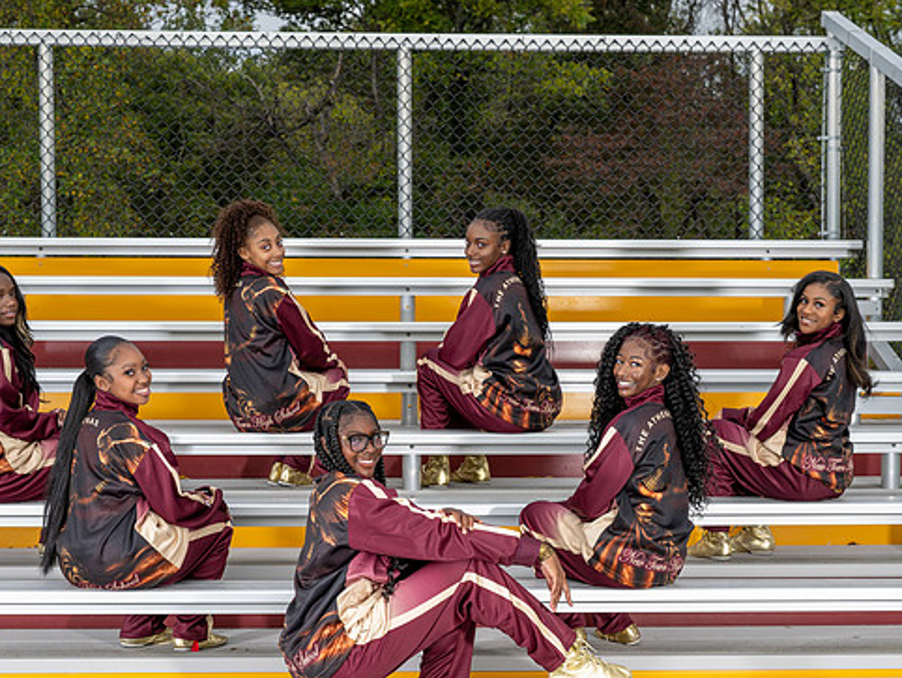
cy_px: 408
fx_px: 1773
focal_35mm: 68
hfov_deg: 28.5
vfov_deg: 21.6
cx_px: 468
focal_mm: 39
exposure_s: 1/100
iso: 40
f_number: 6.3
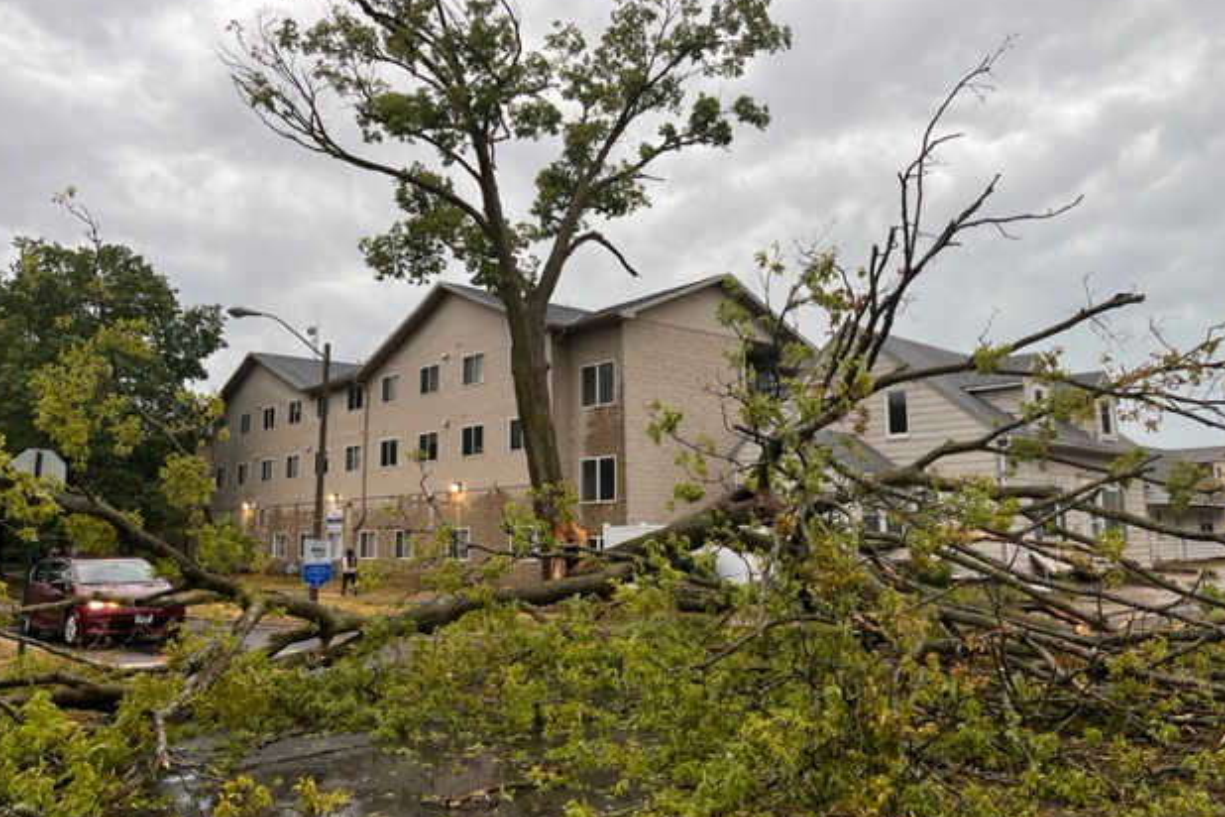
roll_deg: +0.5
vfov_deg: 46.4
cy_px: 383
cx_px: 611
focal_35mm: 28
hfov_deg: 65.5
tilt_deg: +8.8
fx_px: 953
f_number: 1.6
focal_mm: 5.1
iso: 40
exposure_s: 1/164
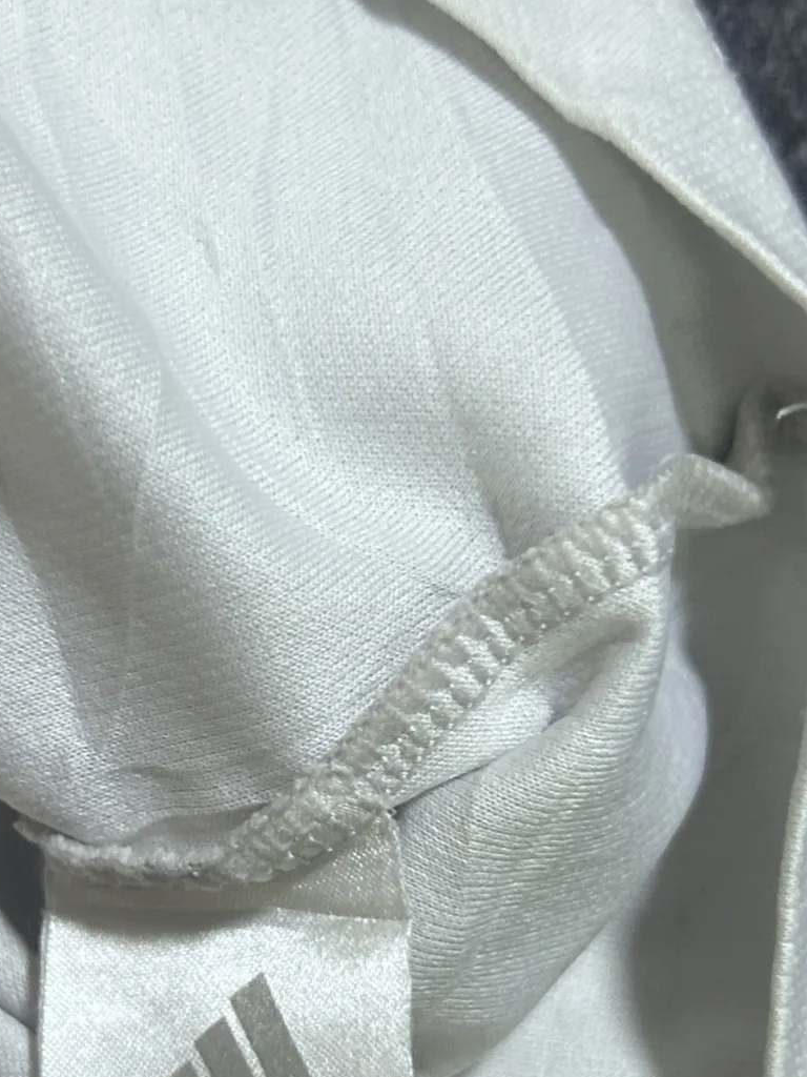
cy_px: 706
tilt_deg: -71.5
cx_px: 320
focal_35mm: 65
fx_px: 2020
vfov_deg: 29.6
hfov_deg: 22.6
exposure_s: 1/50
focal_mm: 5.7
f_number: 1.5
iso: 160
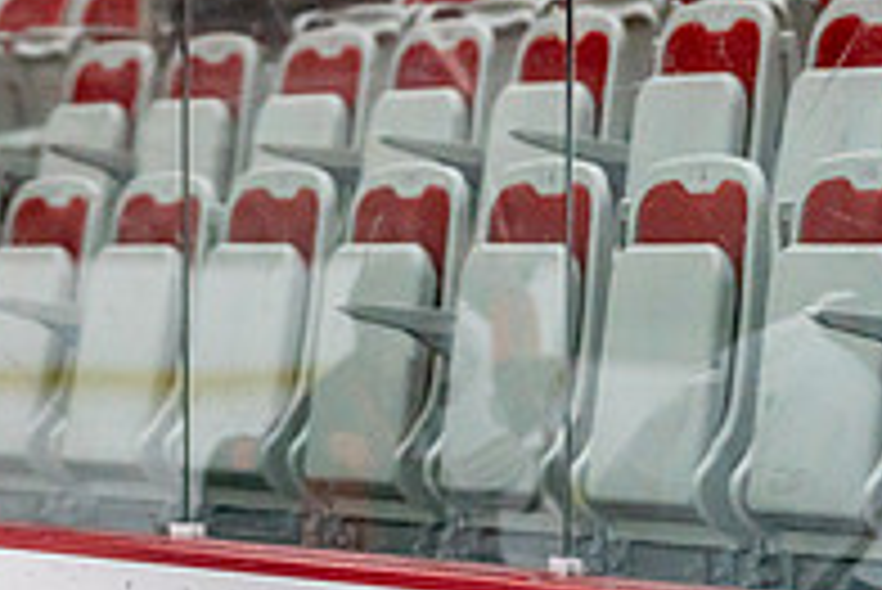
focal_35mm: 307
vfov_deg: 4.5
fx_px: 7527
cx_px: 14
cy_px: 835
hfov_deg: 6.7
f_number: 2.8
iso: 3200
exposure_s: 1/1250
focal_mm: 104
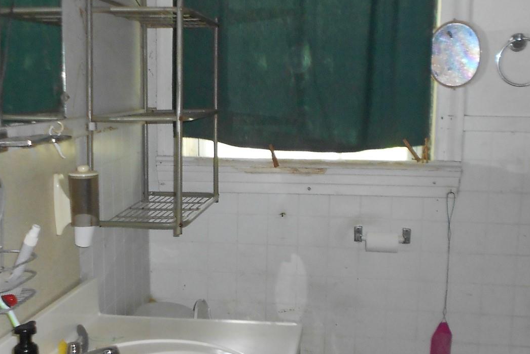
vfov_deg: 25.5
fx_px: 780
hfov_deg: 37.5
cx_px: 247
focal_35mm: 53
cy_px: 217
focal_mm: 4.6
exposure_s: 1/25
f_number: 3.2
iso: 200
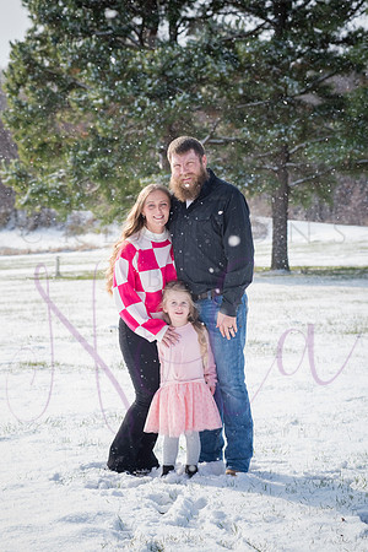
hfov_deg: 13.0
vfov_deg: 19.5
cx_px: 184
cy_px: 276
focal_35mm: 105
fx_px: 1610
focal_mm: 105
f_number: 8
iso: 640
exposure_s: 1/1000
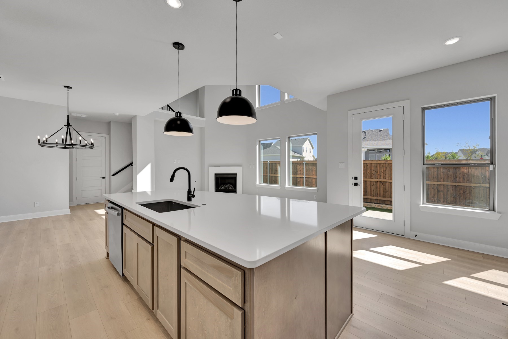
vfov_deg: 81.2
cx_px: 254
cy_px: 170
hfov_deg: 104.3
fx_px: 198
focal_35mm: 14
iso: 100
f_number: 9
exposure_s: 1/20
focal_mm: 14
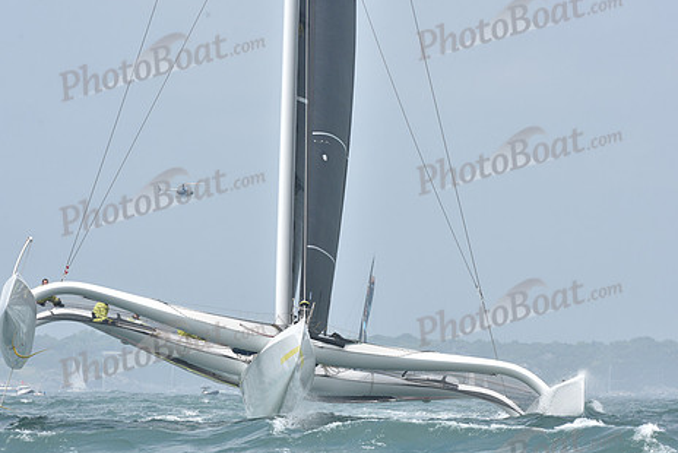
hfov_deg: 8.2
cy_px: 254
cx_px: 342
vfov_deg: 5.5
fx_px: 4711
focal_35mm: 250
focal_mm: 200
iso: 400
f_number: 11
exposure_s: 1/800
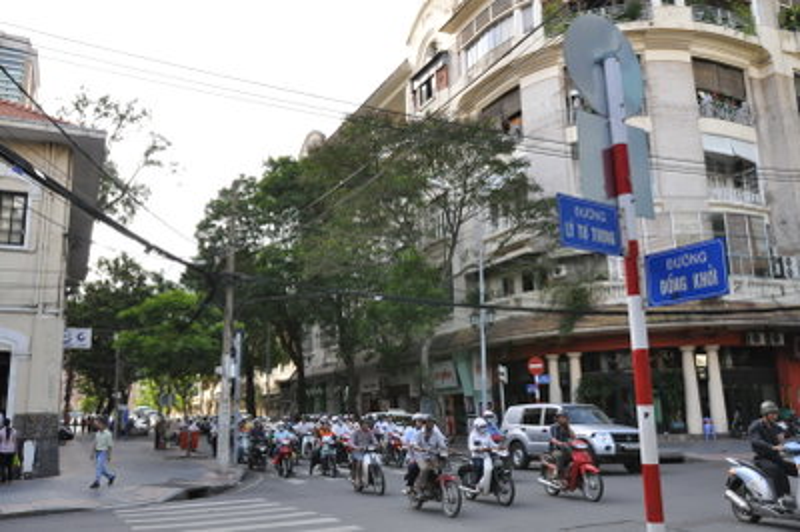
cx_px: 400
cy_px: 266
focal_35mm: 30
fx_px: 666
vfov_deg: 43.5
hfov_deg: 62.0
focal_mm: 20
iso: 1000
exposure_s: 1/250
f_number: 8
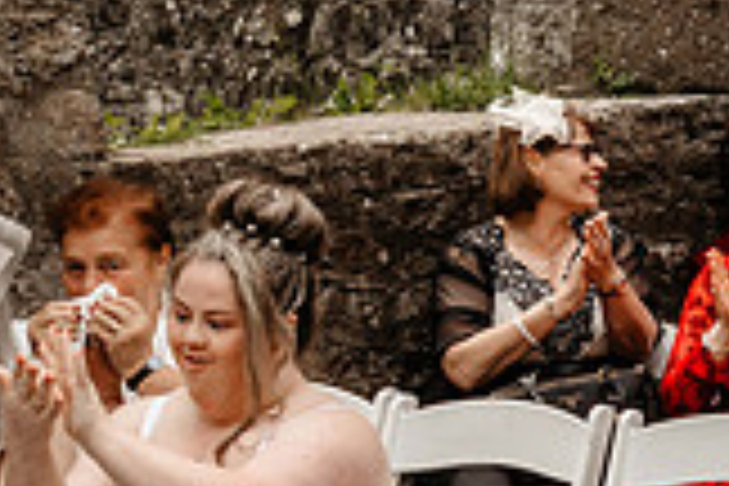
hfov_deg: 14.7
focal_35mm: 125
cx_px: 1242
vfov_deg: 11.0
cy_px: 173
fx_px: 2531
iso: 800
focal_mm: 35
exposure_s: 1/320
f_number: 16
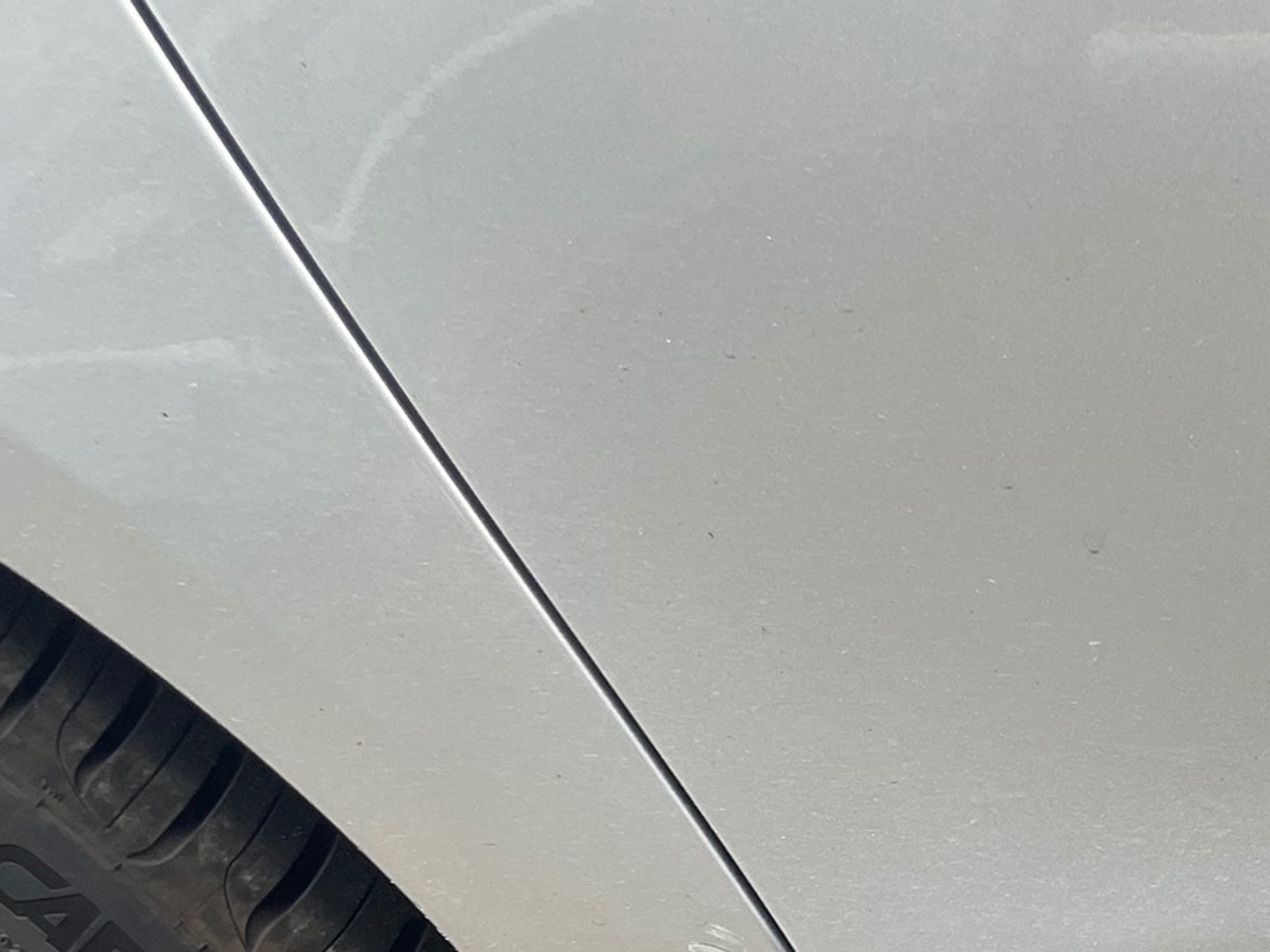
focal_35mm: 61
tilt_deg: -32.6
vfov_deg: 22.8
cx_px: 1393
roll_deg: +1.0
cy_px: 1005
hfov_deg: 28.8
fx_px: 2238
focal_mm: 4.2
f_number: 1.6
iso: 64
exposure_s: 1/121
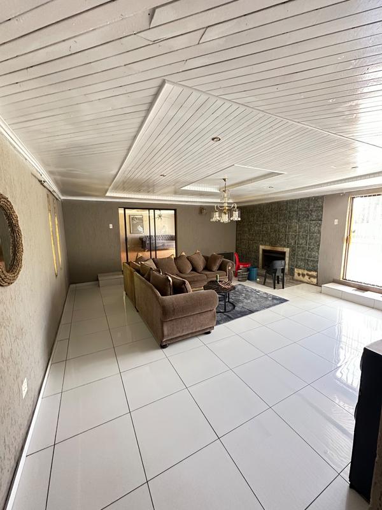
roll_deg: -0.4
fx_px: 206
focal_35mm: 14
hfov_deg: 85.7
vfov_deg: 102.1
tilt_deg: -7.5
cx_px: 191
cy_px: 255
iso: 640
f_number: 2.2
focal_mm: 2.22
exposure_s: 1/60
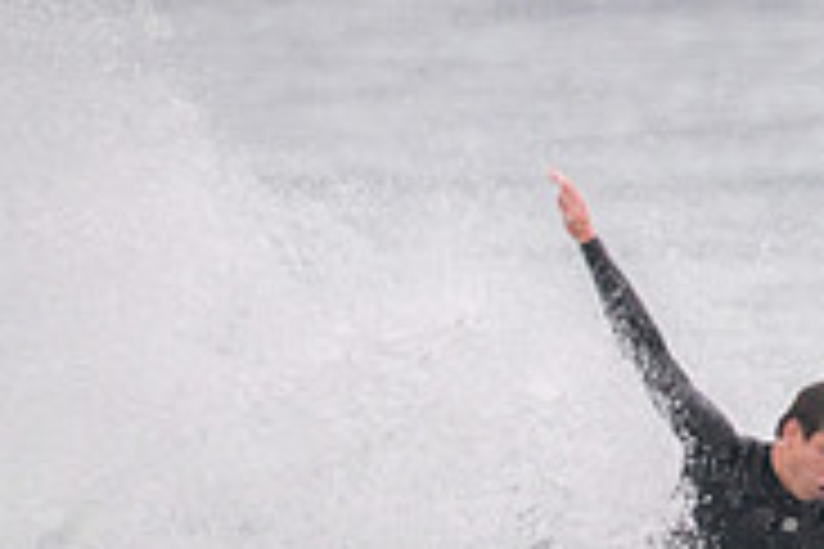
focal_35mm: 2536
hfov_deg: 0.8
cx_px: 720
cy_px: 686
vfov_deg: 0.5
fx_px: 58042
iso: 2200
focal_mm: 800
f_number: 11
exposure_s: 1/320
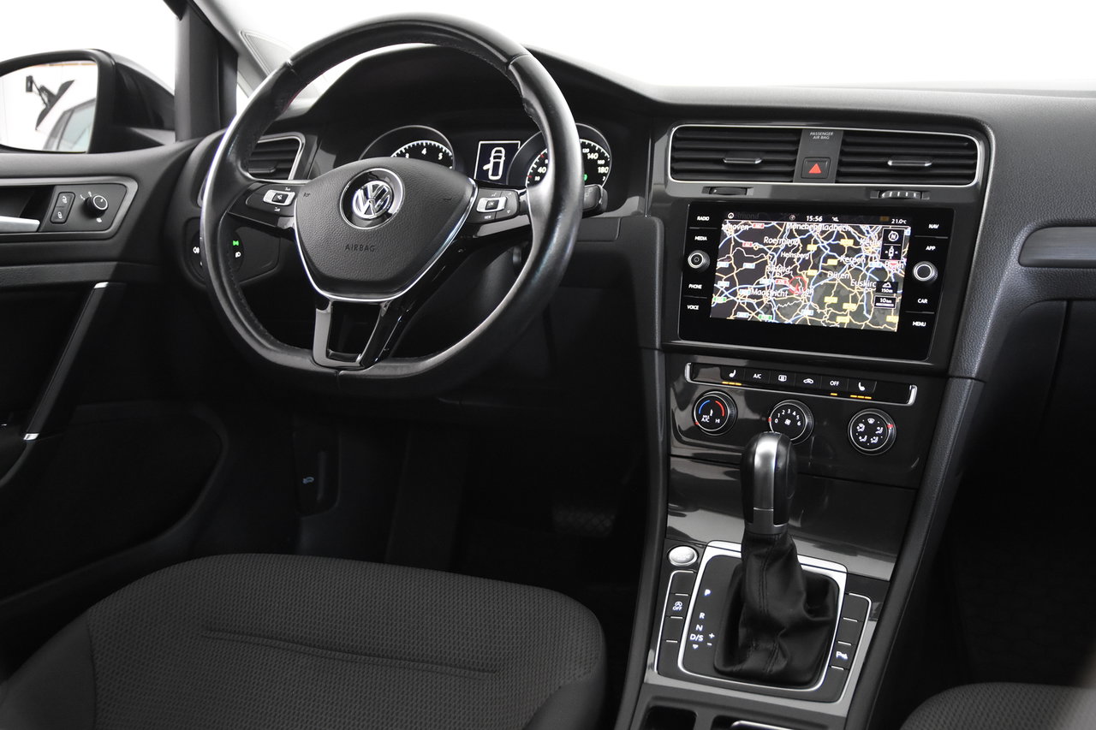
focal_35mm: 36
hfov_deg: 53.1
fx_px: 1096
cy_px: 365
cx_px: 548
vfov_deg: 36.9
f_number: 3
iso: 3200
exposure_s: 1/40
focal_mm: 24
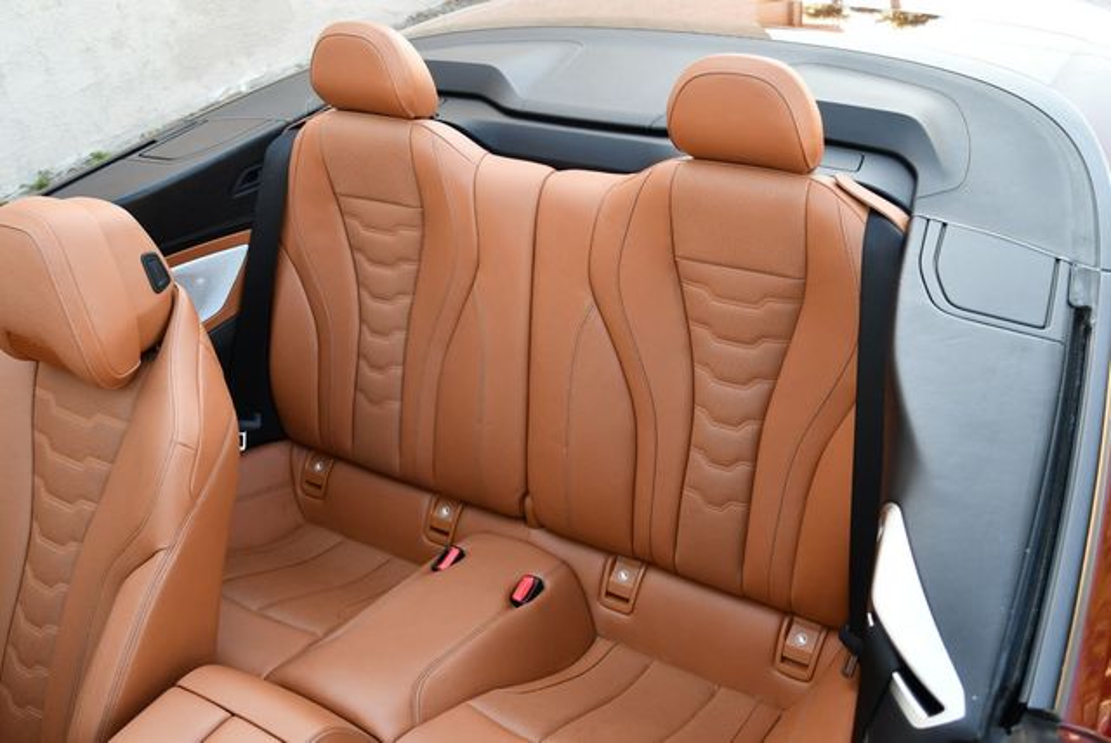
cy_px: 372
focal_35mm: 36
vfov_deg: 36.9
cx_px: 556
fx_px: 1112
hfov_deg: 53.1
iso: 400
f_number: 4
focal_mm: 18
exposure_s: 1/250
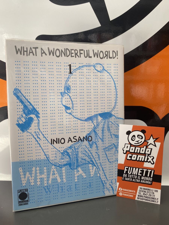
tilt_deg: -8.1
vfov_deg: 67.3
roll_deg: +0.2
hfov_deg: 53.1
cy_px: 112
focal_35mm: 26
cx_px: 84
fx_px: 169
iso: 50
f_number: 1.8
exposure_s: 1/122
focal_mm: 4.25
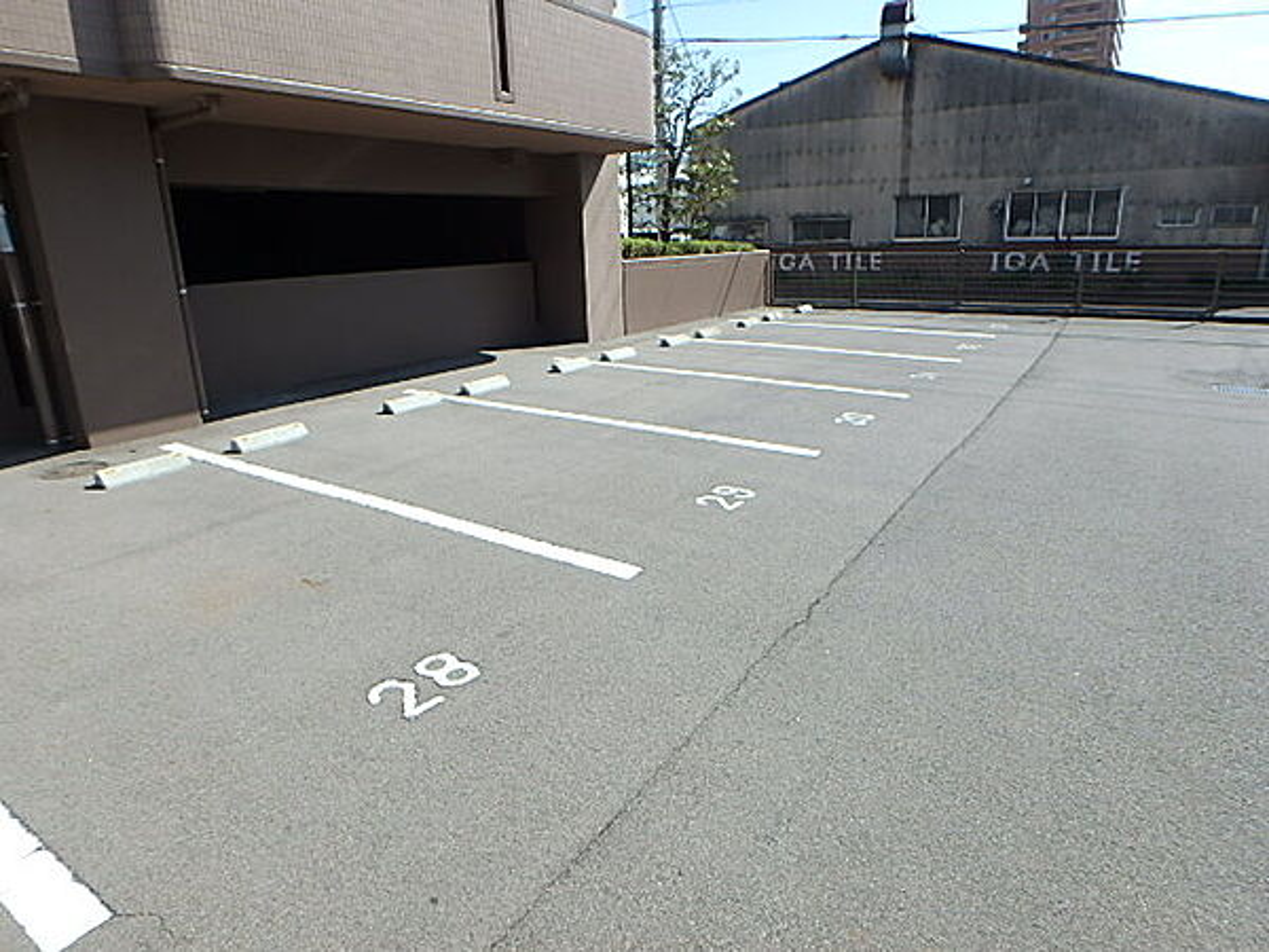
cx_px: 634
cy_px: 476
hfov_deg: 79.0
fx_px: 770
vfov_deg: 63.4
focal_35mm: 21
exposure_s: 1/800
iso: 125
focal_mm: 3.7
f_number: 3.5
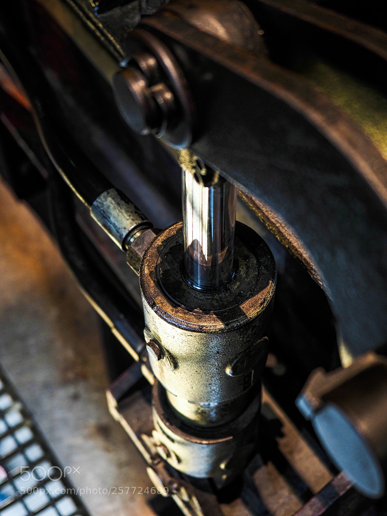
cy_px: 258
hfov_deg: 25.2
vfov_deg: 33.2
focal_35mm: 58
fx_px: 865
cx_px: 194
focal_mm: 29
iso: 400
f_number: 2.8
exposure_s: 1/4
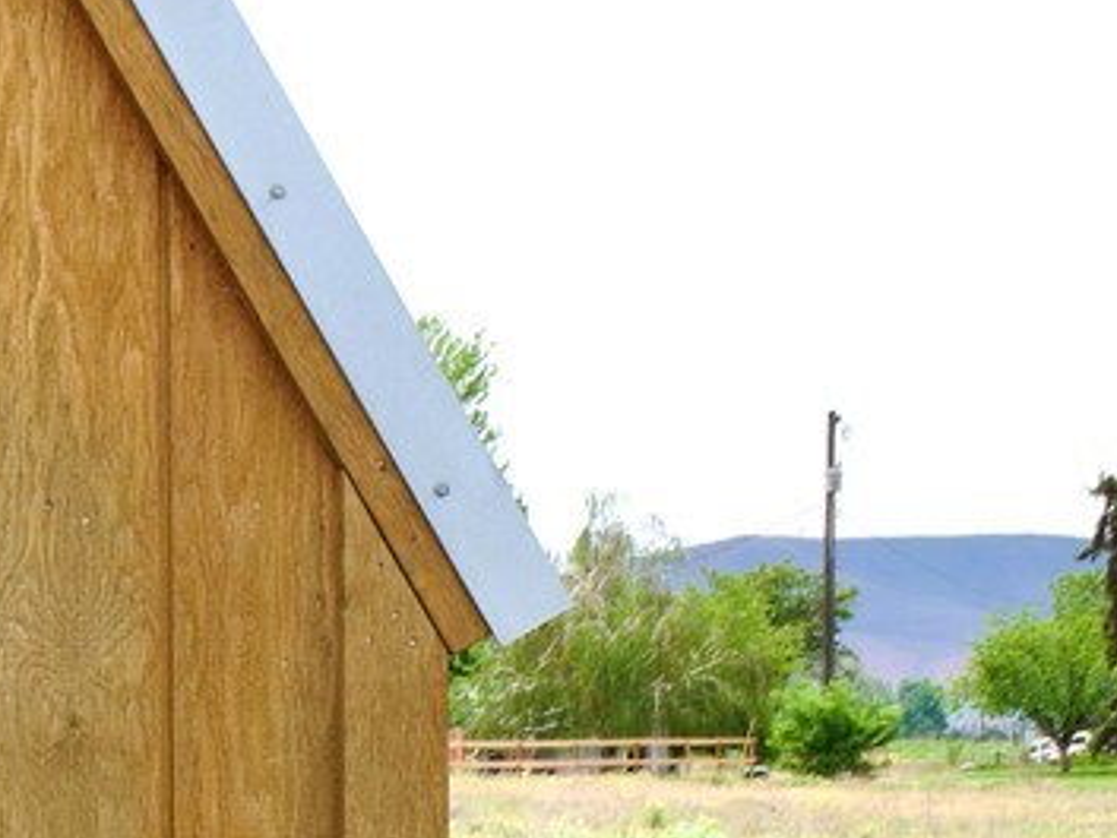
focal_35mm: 163
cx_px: -952
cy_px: 866
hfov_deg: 11.2
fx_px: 5262
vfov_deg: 9.0
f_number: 7.1
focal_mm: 18
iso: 200
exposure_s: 1/400
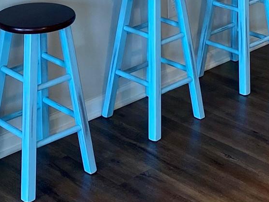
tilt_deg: -4.6
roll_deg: -0.9
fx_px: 746
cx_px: 139
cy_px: -163
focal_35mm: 96
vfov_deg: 13.7
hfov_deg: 20.4
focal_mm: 4.25
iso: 100
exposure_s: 1/60
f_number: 1.8
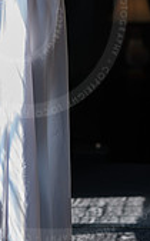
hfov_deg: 9.6
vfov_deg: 15.3
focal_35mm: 136
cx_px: 29
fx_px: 893
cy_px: 57
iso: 125
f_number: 1.2
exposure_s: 1/800
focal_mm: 50
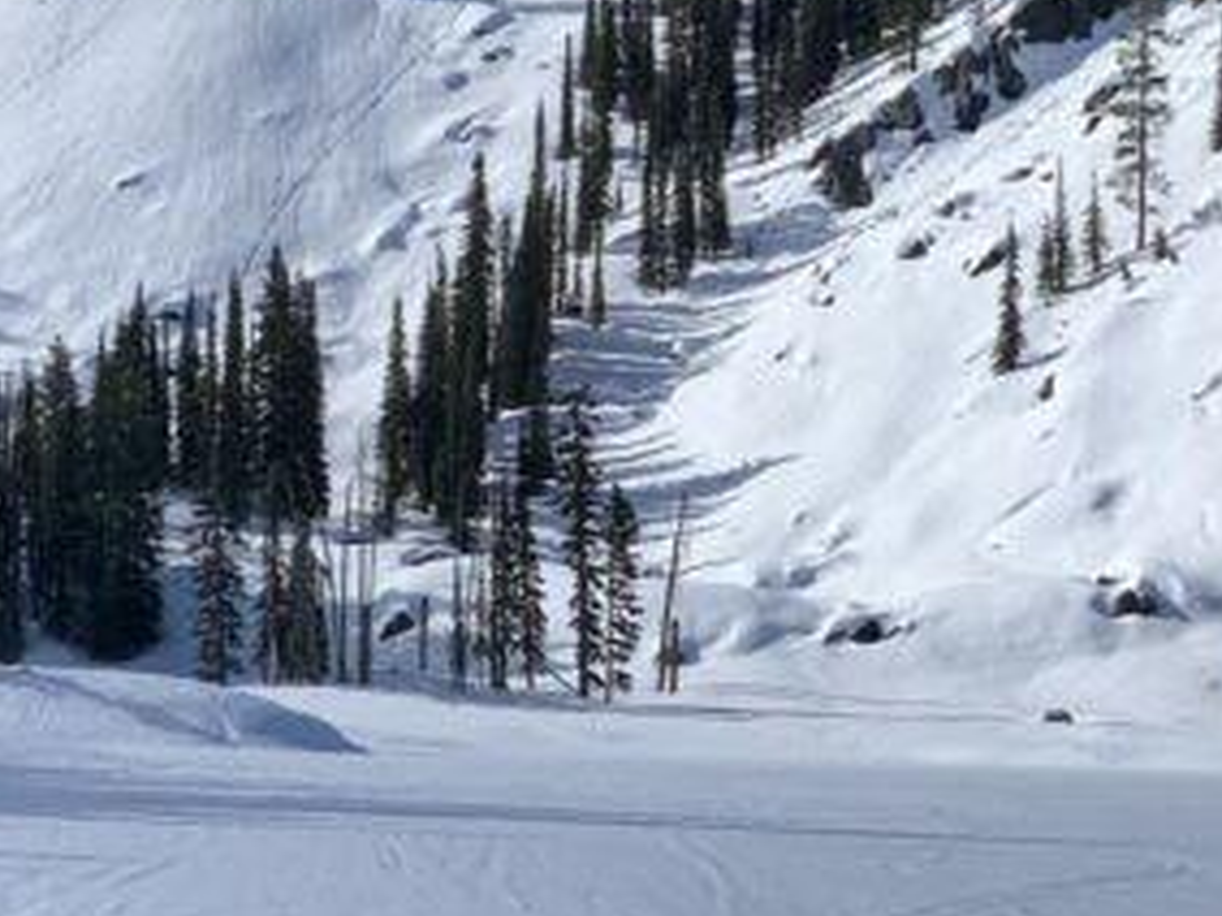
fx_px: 5187
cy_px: -82
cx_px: -250
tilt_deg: +8.6
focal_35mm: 147
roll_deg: -2.2
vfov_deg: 10.0
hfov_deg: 13.1
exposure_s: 1/1996
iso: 16
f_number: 2.4
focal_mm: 6
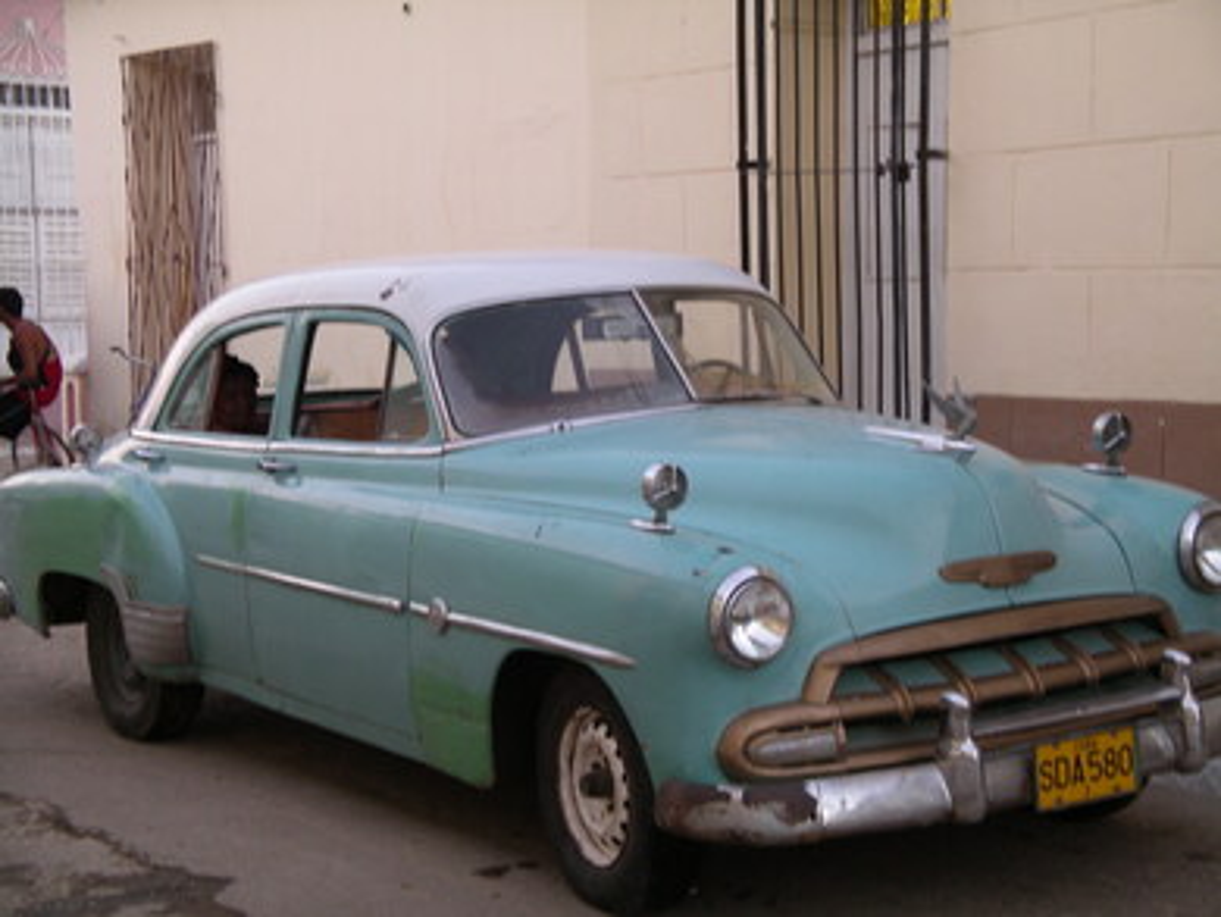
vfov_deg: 20.5
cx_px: 610
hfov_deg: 27.0
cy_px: 458
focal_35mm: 72
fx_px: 2541
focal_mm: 14.9
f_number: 3.5
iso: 200
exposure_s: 1/10
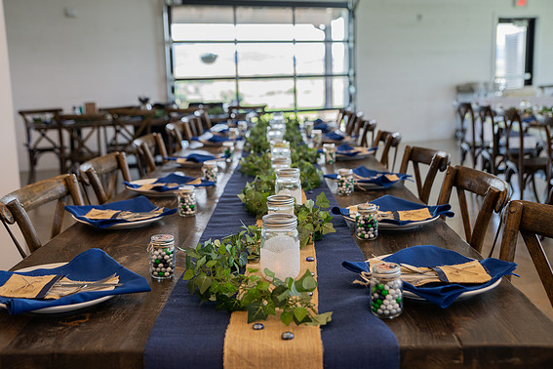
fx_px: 660
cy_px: 186
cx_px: 274
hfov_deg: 45.4
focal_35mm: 43
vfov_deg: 31.2
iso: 500
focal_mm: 42
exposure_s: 1/160
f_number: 3.5
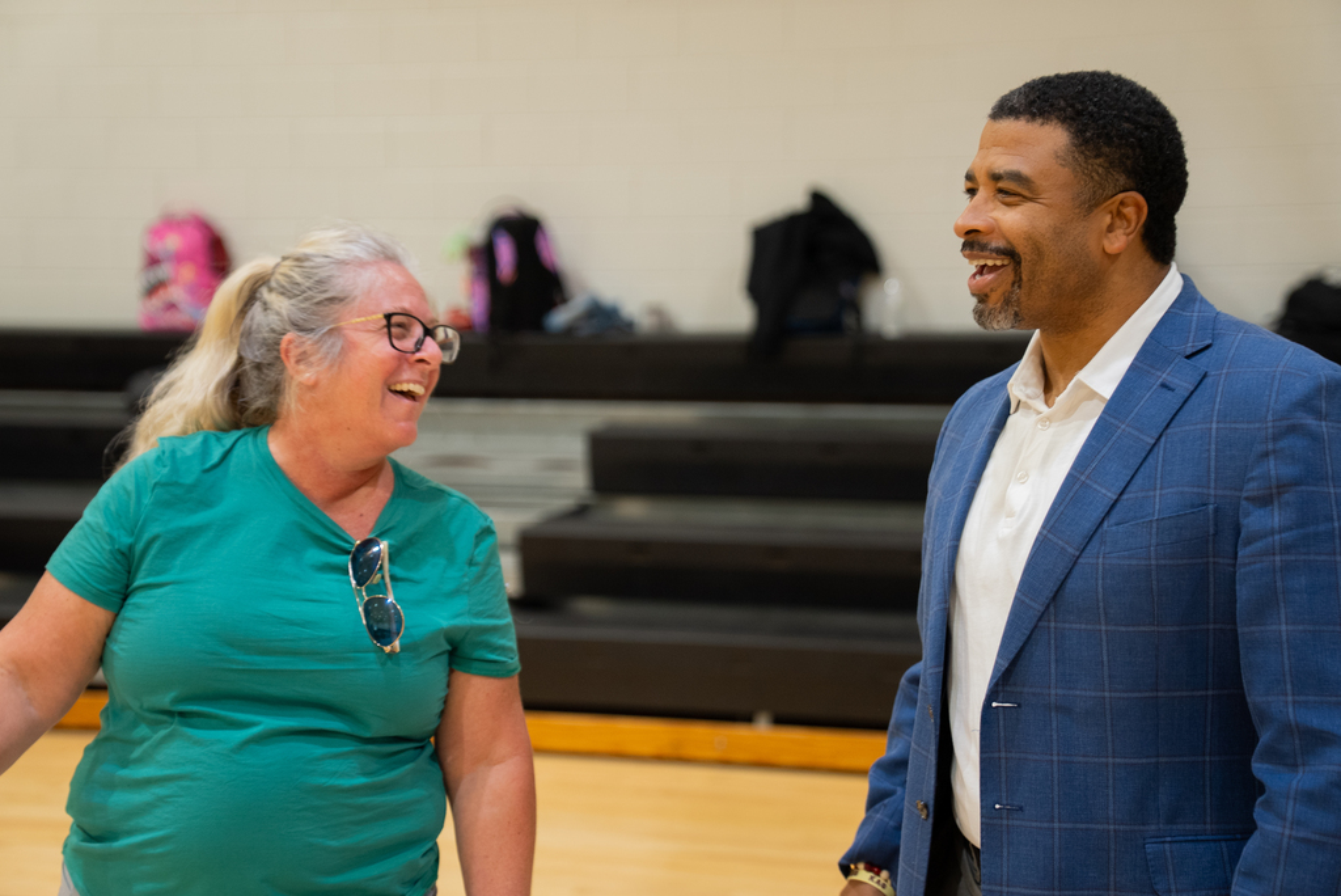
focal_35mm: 62
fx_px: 2311
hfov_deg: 32.4
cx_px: 670
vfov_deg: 21.9
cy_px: 448
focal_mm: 62
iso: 640
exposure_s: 1/125
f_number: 2.8
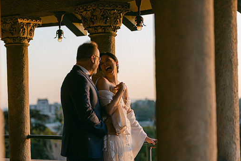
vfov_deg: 14.1
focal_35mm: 97
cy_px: 89
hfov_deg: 21.0
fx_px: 650
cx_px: 105
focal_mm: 80
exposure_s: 1/320
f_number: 2.8
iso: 100
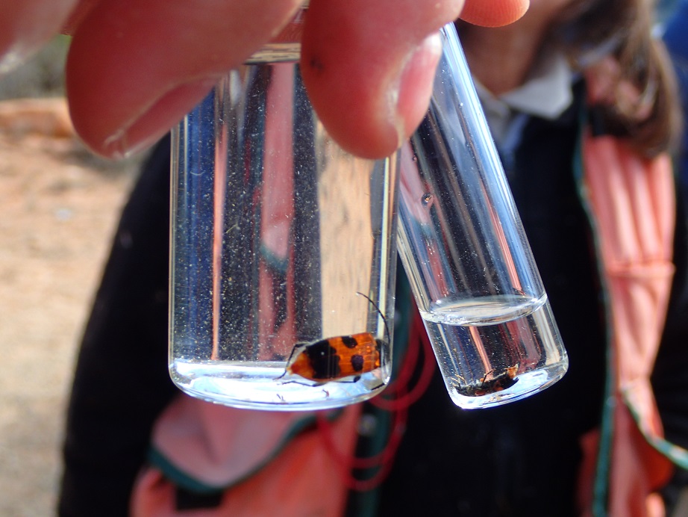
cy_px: 258
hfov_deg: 29.8
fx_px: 1292
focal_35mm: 65
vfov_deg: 22.6
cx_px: 344
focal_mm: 11.78
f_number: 5
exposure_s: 1/160
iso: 100
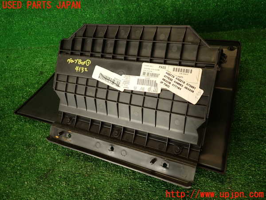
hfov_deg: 69.4
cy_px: 100
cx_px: 133
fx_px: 192
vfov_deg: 54.9
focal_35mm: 25
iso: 125
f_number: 2
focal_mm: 4.5
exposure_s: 1/60
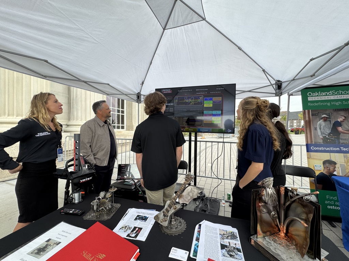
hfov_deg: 102.1
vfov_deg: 85.7
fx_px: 141
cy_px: 130
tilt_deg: -1.6
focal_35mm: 14
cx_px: 174
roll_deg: -0.6
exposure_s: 1/122
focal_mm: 2.22
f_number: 2.2
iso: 40
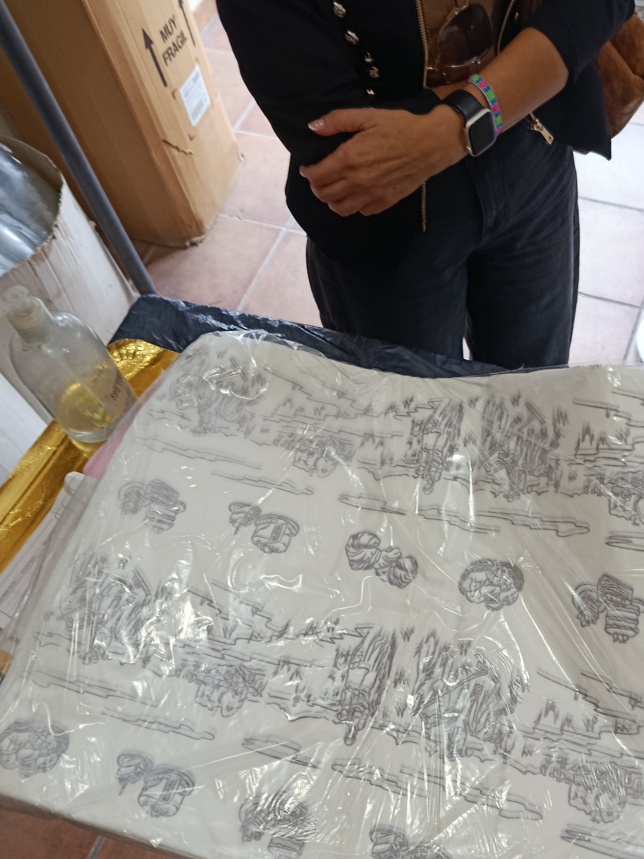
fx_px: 843
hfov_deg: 41.0
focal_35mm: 34
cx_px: 452
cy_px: 503
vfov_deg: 53.7
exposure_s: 1/50
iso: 607
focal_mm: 5.24
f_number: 1.7
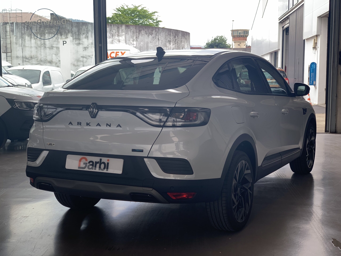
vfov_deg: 28.0
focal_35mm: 52
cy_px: 128
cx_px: 170
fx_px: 512
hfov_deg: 36.8
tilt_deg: -5.1
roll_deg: -0.1
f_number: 2.4
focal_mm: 6
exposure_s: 1/73
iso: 16
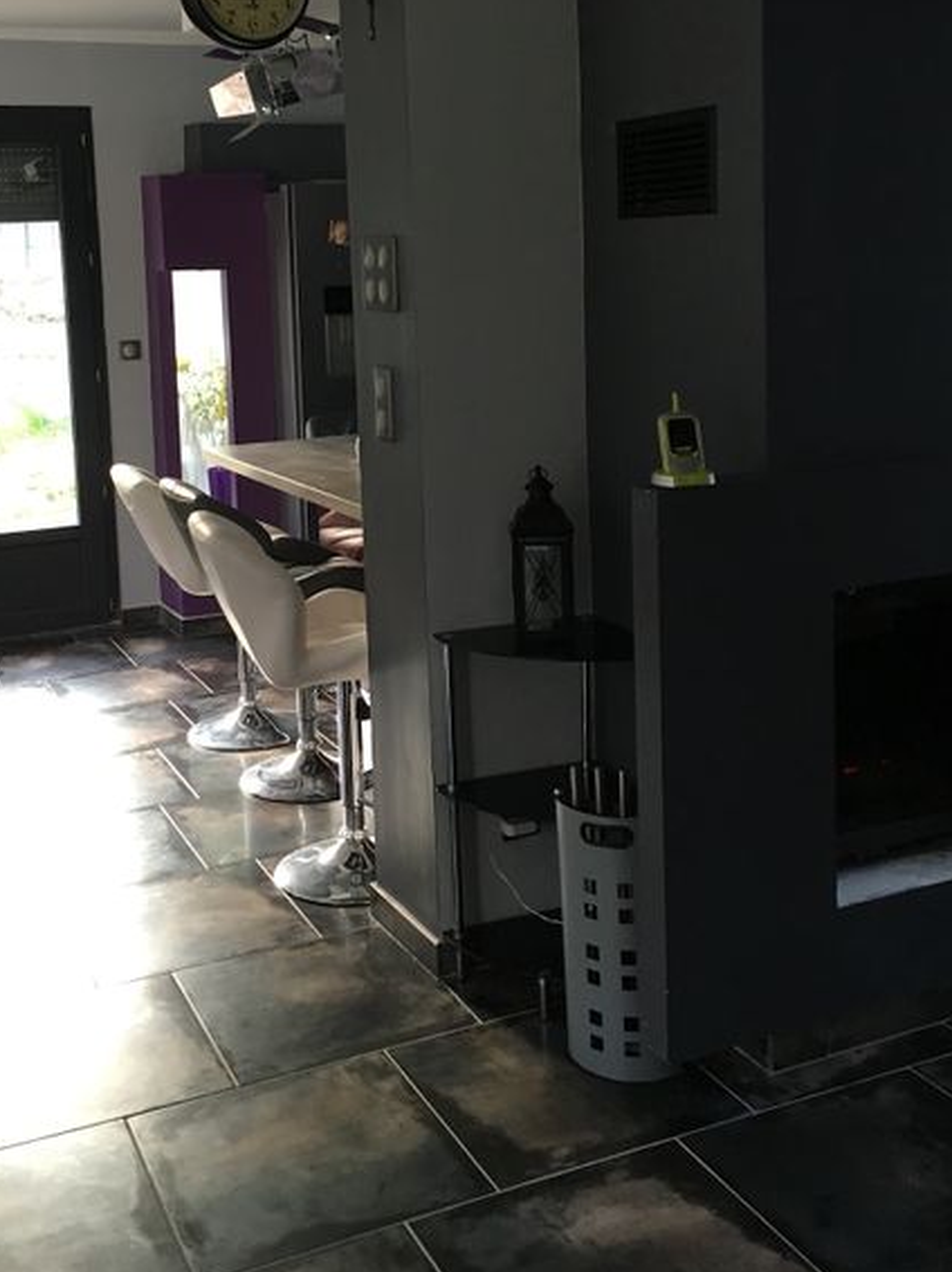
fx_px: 1505
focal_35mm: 41
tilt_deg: -6.7
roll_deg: +2.1
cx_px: 409
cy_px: 418
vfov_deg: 45.1
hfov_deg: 35.1
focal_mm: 4.15
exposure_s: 1/33
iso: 125
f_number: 2.2
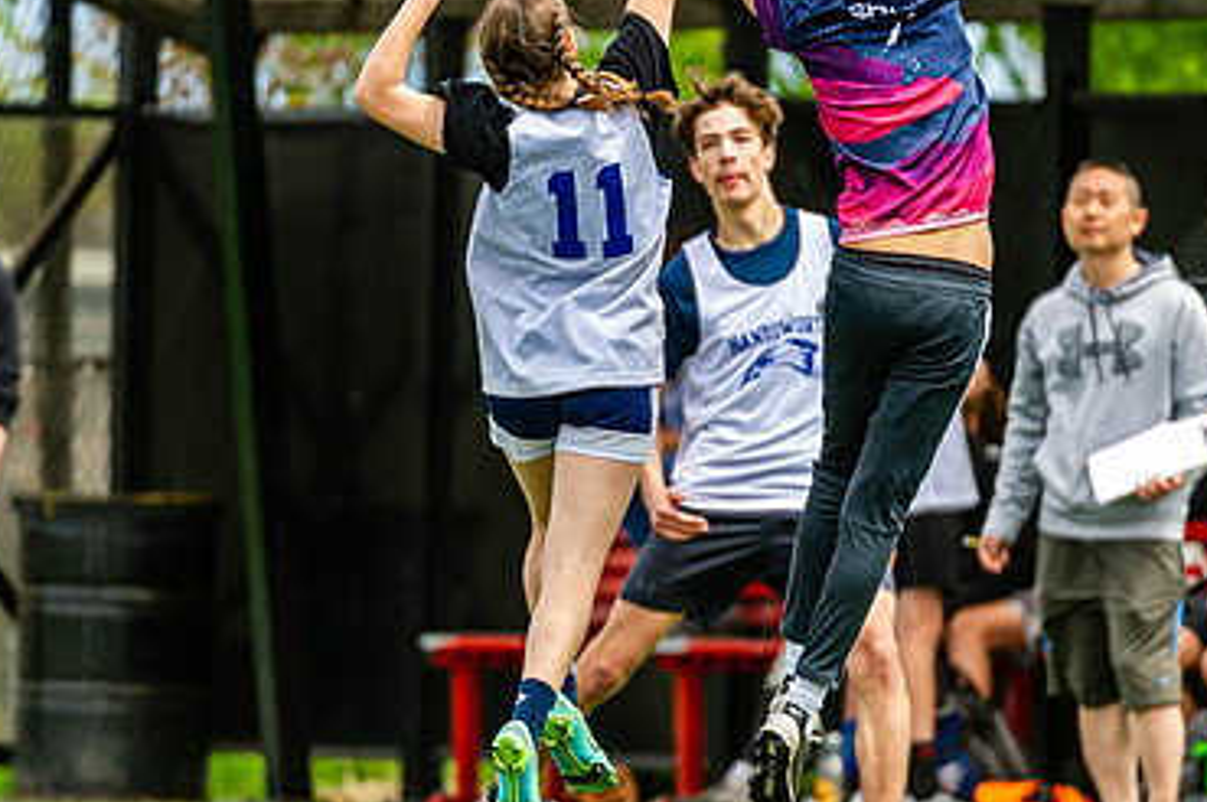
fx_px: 28540
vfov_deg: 1.6
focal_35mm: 852
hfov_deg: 2.4
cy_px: 421
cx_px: 685
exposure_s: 1/1600
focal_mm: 400
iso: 500
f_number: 4
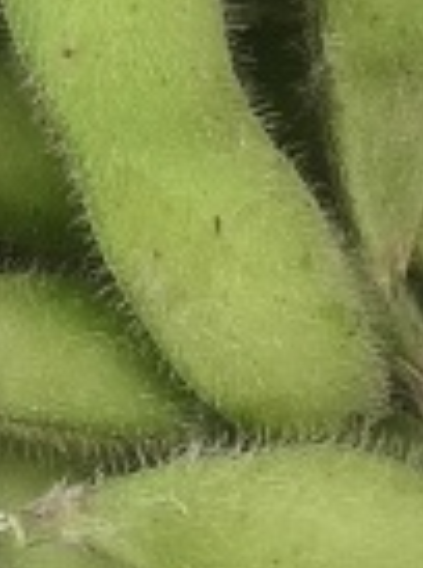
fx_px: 3454
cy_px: -752
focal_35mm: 211
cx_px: 33
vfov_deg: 8.6
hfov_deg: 7.0
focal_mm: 3.61
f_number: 1.8
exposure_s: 1/240
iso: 50
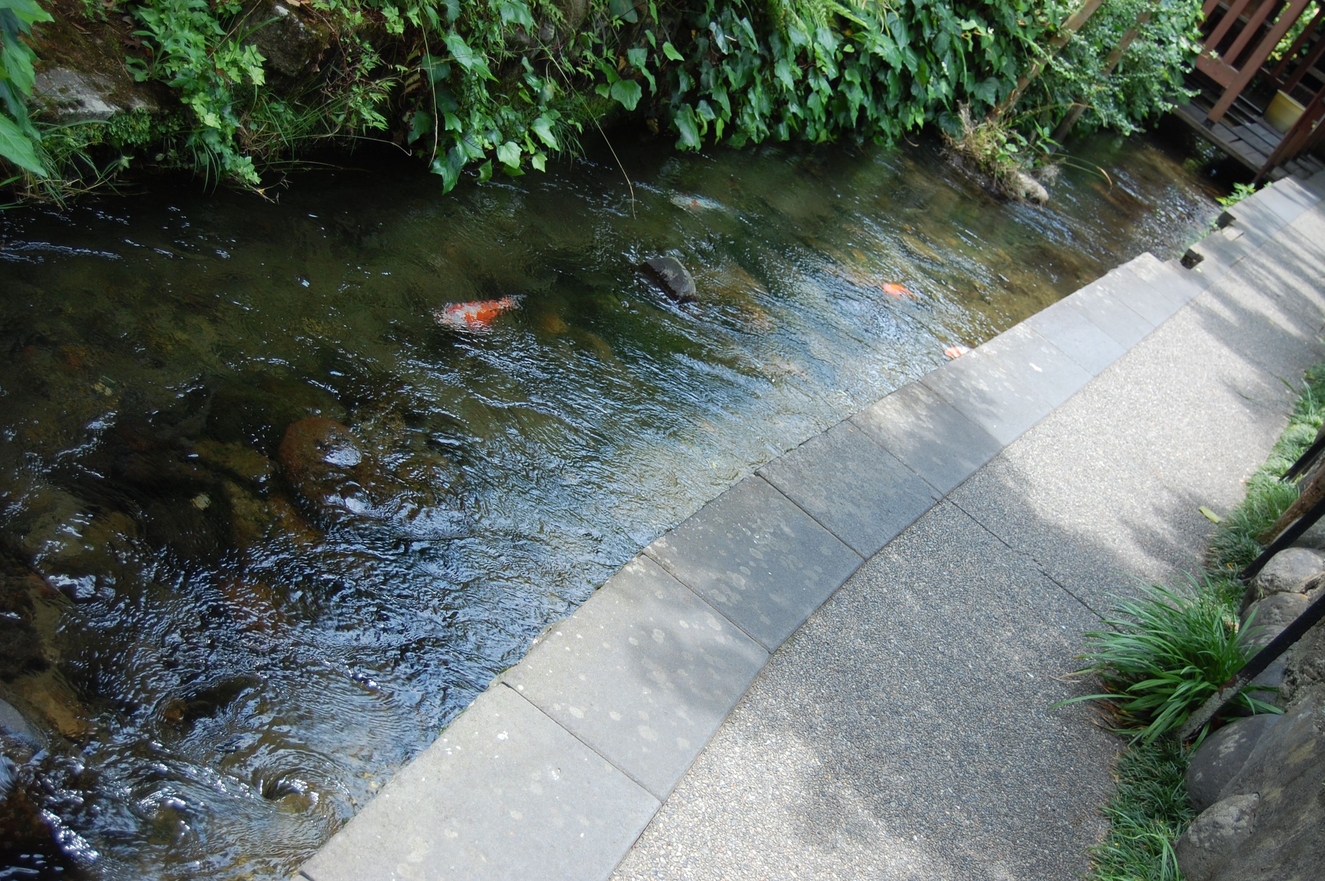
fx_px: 1765
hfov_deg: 41.1
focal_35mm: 48
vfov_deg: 28.0
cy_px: 440
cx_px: 662
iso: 200
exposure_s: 1/160
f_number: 4.5
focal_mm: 32
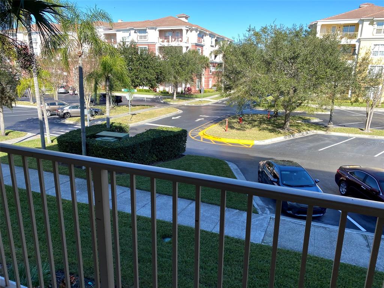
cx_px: 192
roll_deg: -1.3
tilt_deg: -15.2
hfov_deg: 67.3
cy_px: 144
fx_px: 288
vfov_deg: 53.1
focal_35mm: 26
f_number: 1.8
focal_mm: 4.25
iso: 32
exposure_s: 1/1287
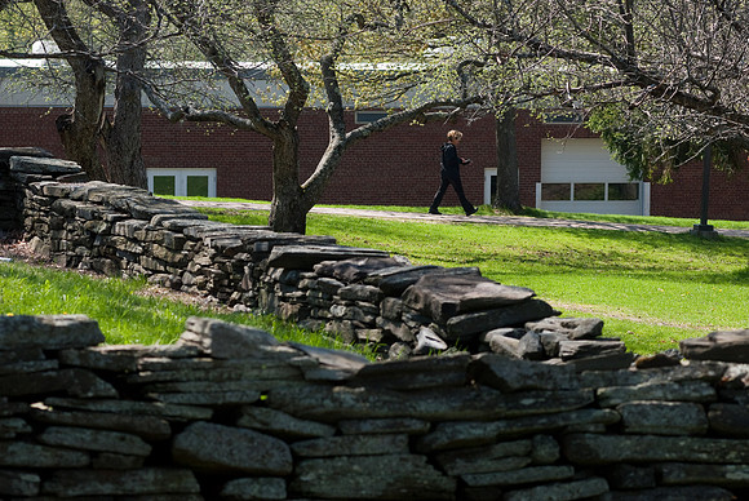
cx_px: 374
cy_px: 250
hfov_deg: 12.2
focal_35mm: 168
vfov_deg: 8.2
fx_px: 3499
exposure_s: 1/400
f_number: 6.3
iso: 200
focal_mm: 112
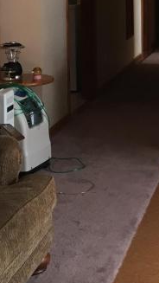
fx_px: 742
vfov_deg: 21.0
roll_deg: -1.3
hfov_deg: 11.3
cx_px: 289
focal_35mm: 99
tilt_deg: -5.8
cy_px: 19
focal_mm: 4.15
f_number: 2.2
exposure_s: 1/30
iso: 50
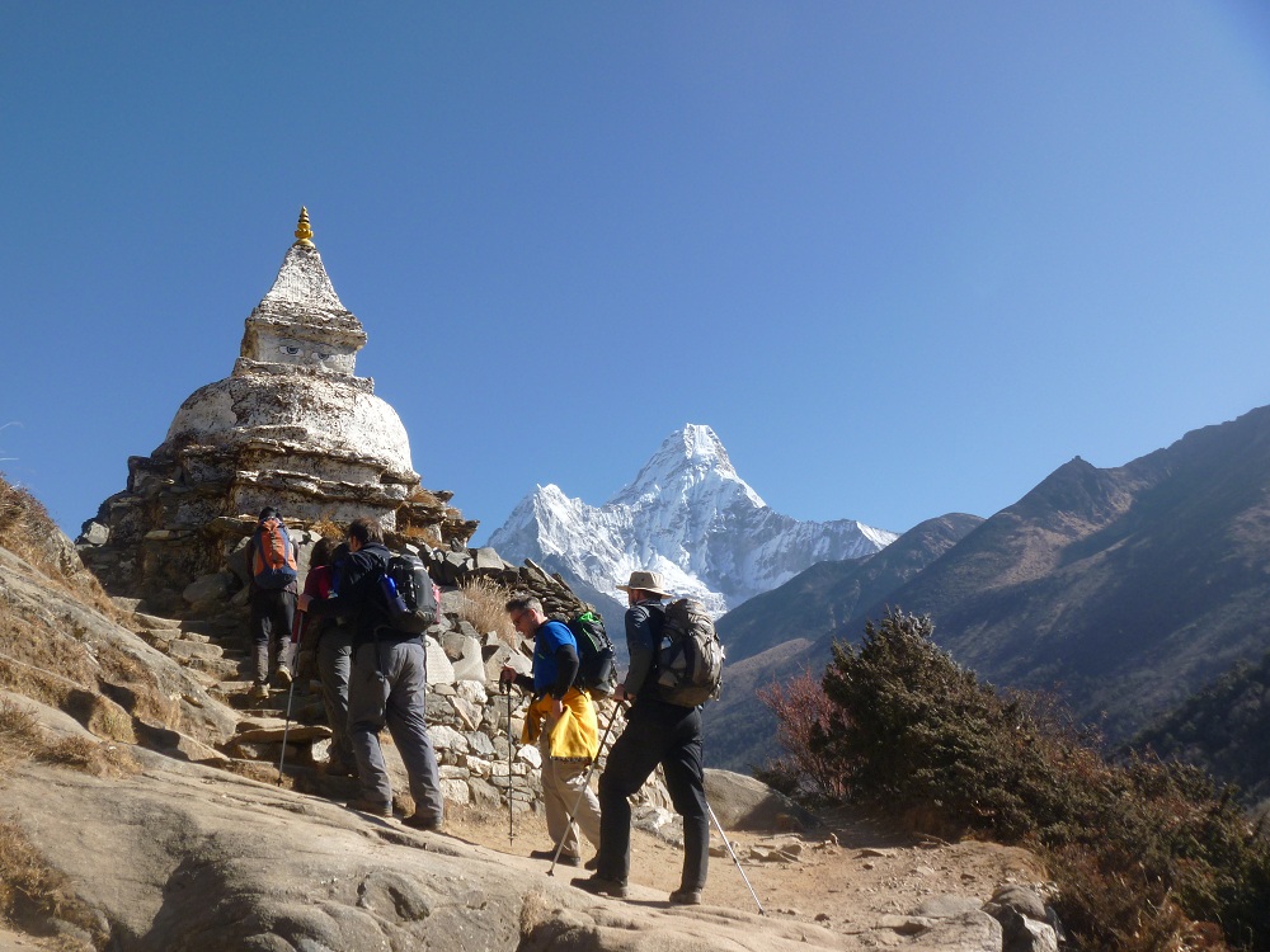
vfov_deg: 40.7
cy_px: 476
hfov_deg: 52.6
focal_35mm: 35
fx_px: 1284
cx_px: 635
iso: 80
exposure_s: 1/200
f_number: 5.6
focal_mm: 6.3
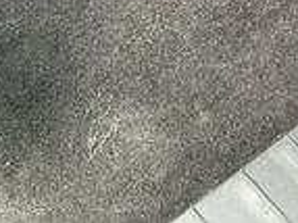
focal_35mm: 81
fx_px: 697
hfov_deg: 24.0
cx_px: 204
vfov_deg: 16.9
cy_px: -88
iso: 250
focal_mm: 3
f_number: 1.8
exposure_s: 1/60
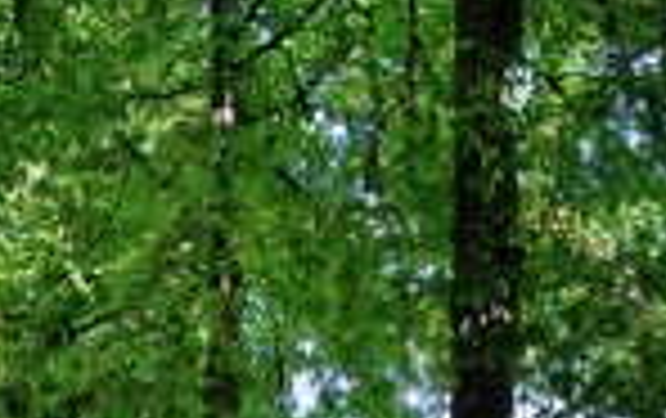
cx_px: 58
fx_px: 3436
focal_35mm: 189
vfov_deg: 6.7
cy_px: 939
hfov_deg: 11.0
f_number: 2.4
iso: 50
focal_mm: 4.13
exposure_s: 1/120
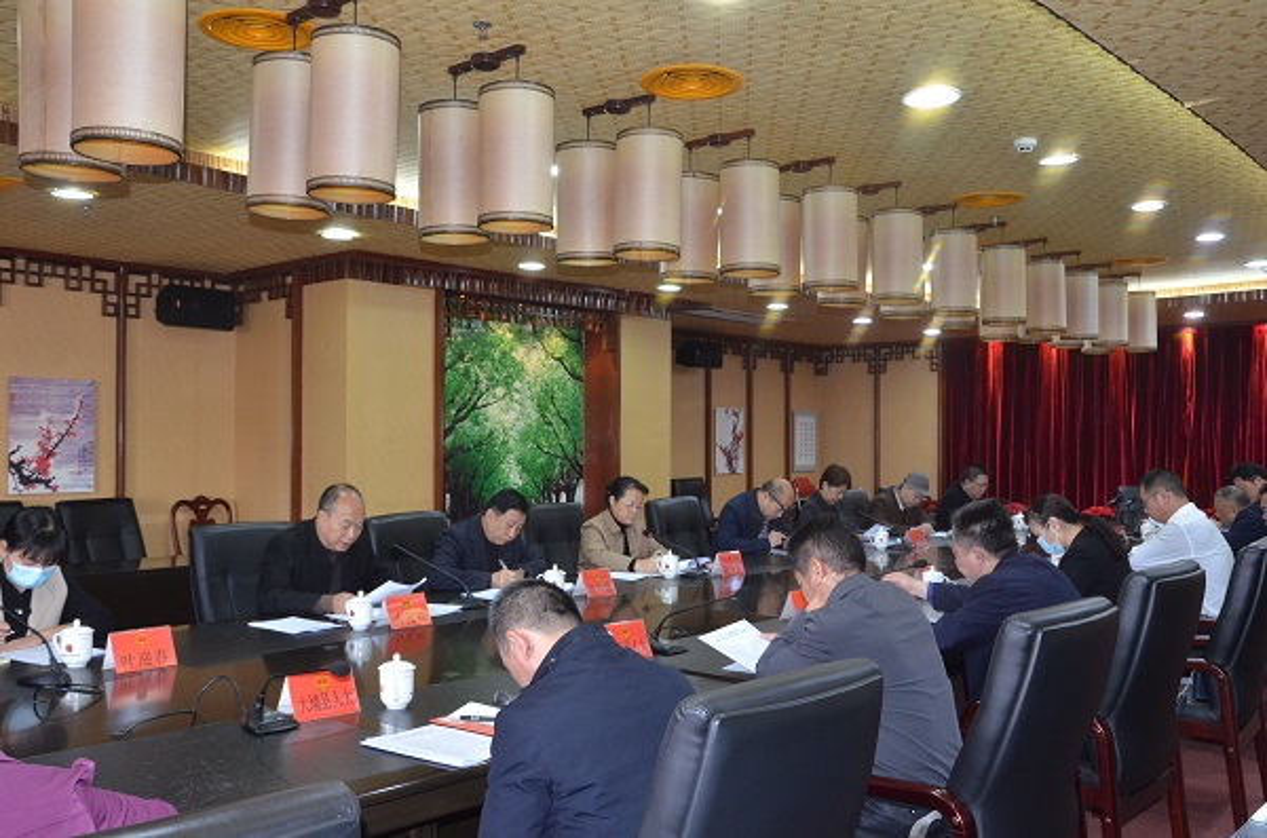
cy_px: 419
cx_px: 634
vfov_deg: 41.5
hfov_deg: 59.6
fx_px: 1106
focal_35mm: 32
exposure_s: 1/60
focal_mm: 21
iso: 1600
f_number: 5.6
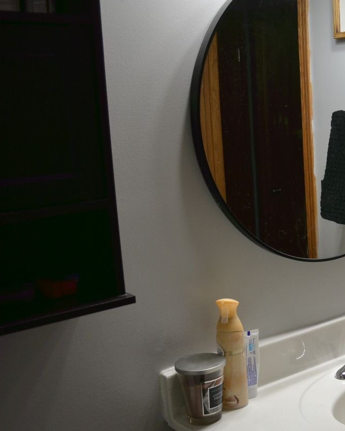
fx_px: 638
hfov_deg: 27.0
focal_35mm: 50
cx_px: 405
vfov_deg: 37.3
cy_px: 220
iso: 400
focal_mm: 18
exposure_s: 1/60
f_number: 4
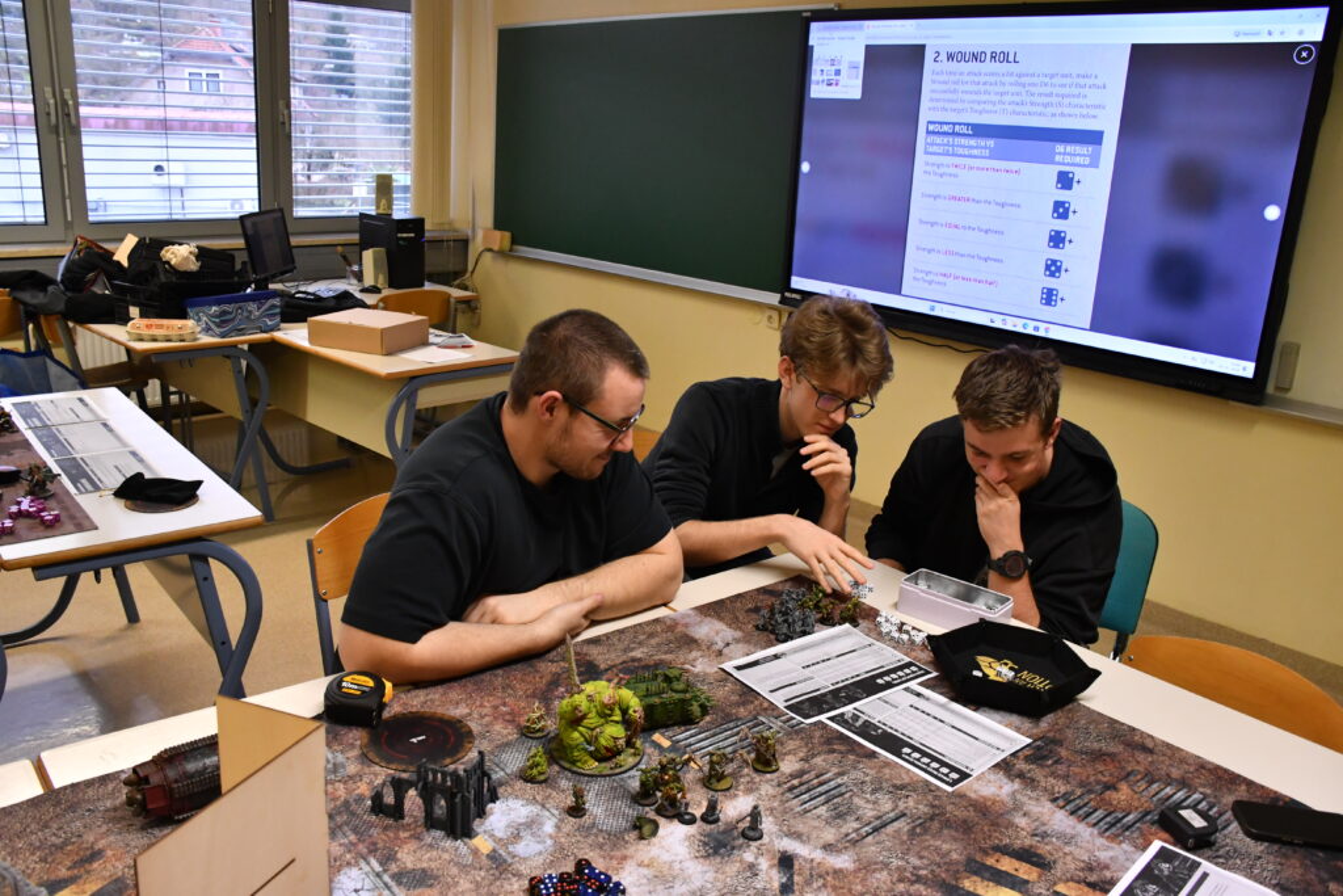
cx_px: 672
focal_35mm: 27
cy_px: 448
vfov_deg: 47.9
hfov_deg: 67.4
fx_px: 1007
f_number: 5
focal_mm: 18
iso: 2000
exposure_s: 1/200
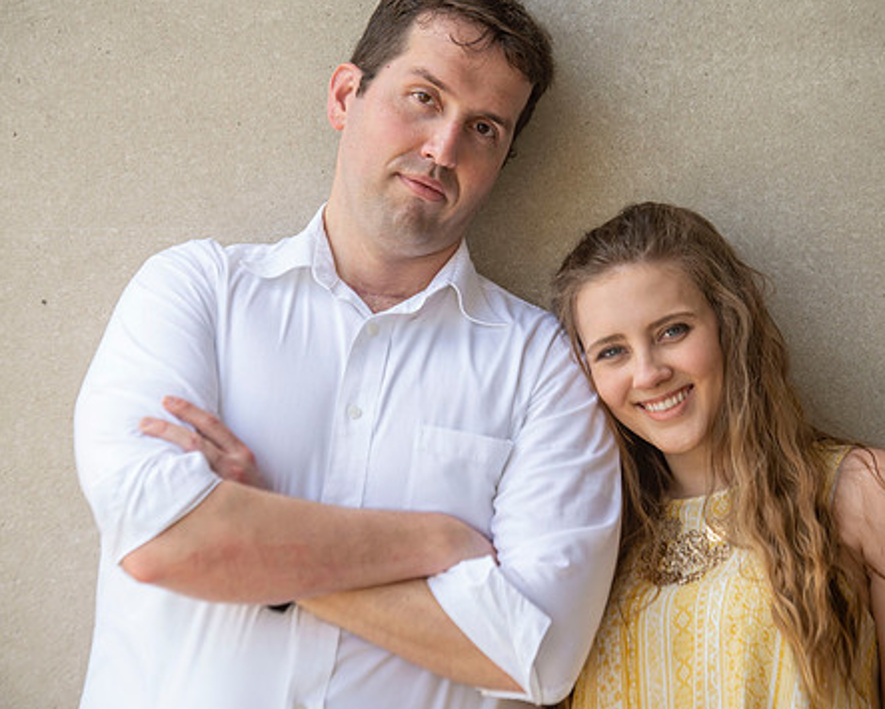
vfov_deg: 8.3
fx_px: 4875
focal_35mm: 186
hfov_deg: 10.4
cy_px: 326
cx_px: 458
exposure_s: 1/250
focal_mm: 130
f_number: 5
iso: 250
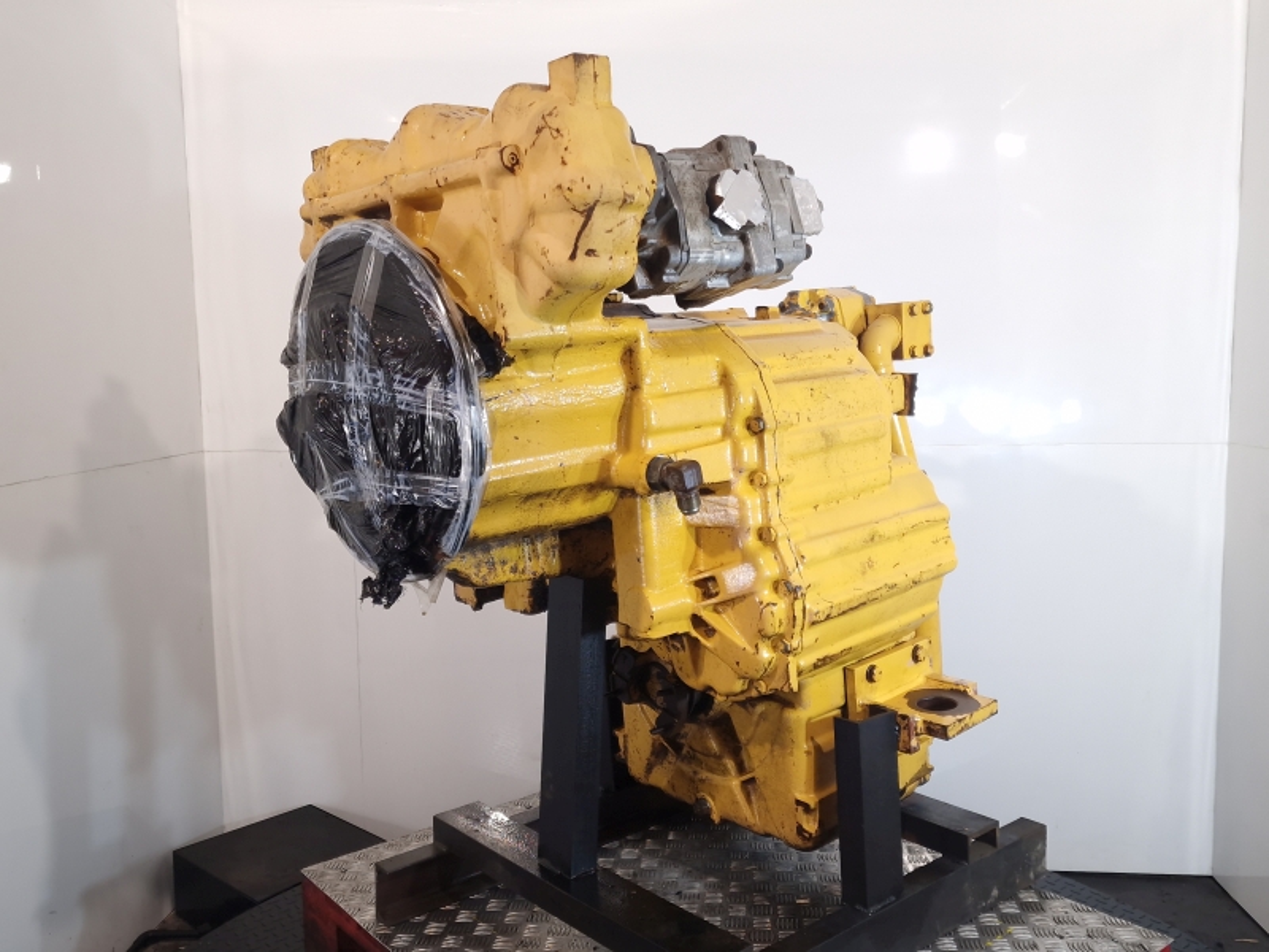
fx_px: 843
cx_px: 634
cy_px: 476
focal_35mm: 23
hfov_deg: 73.9
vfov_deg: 58.9
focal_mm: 6.4
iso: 64
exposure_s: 1/50
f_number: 1.8
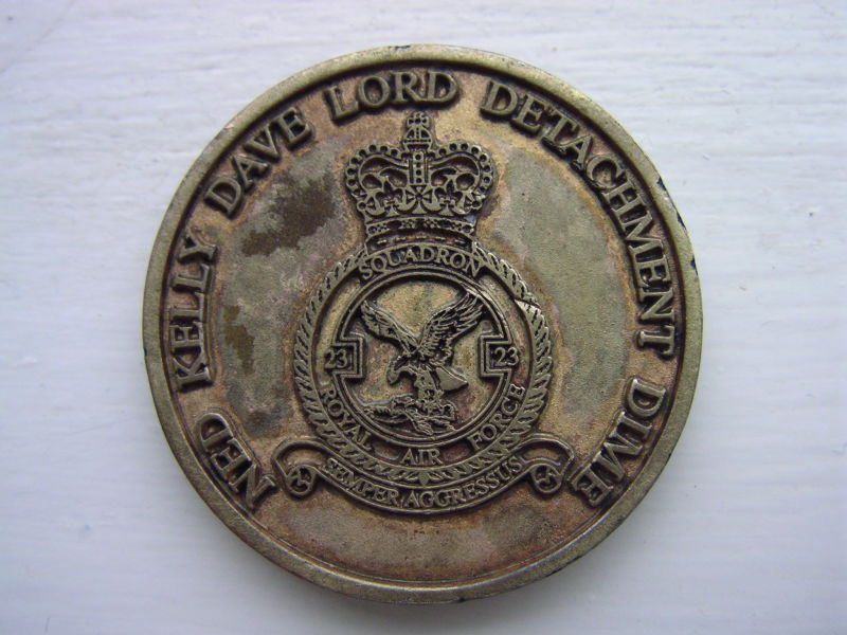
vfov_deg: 38.7
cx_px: 424
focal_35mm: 37
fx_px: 905
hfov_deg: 50.1
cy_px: 318
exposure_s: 1/60
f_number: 2.8
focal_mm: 5.7
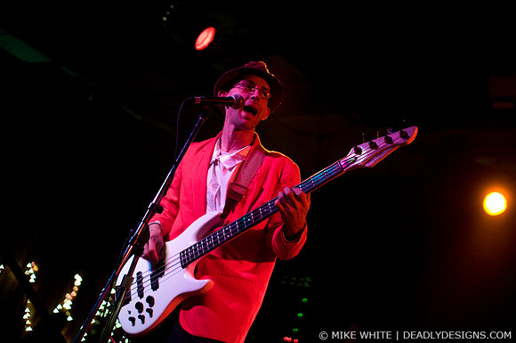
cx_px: 258
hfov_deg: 43.7
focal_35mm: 45
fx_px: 644
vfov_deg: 29.8
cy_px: 172
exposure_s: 1/60
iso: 1000
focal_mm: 30
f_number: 1.8
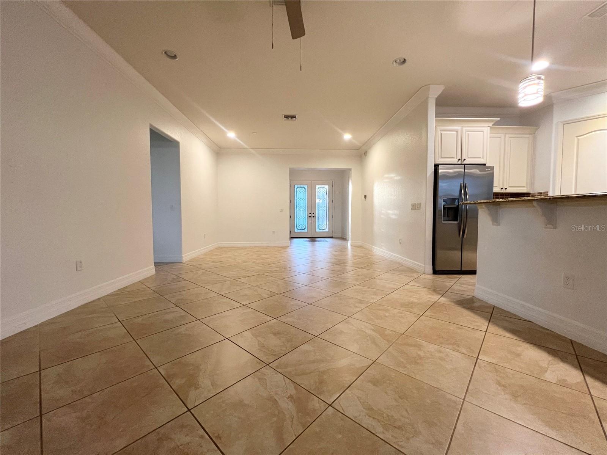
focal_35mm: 13
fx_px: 228
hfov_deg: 106.2
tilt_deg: -3.5
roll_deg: -0.2
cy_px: 228
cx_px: 304
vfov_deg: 89.9
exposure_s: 1/60
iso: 250
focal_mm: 1.57
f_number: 1.8
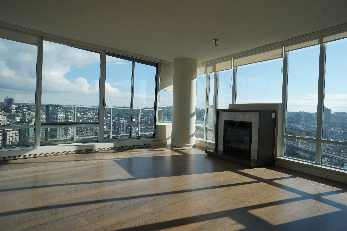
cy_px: 116
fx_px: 231
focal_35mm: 24
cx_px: 174
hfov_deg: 73.8
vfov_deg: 53.0
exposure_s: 1/500
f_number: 8
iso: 200
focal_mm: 16
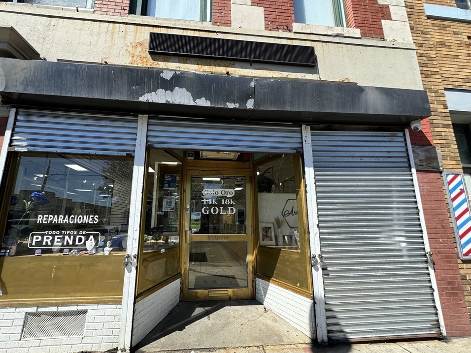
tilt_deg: +11.9
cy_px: 181
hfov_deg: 98.0
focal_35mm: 15
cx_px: 221
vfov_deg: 81.7
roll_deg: -0.2
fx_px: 204
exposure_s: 1/596
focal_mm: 2.22
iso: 50
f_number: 2.2
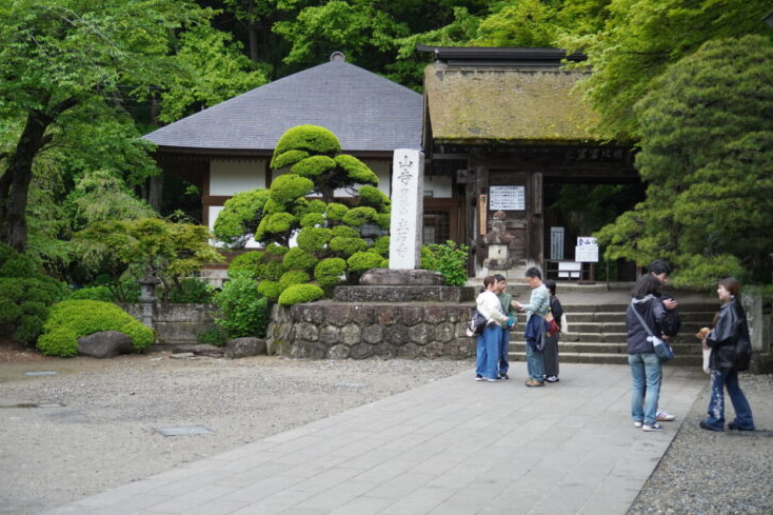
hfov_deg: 42.8
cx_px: 381
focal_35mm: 46
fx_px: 987
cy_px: 253
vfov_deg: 29.2
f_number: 5
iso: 1250
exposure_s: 1/160
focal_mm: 30
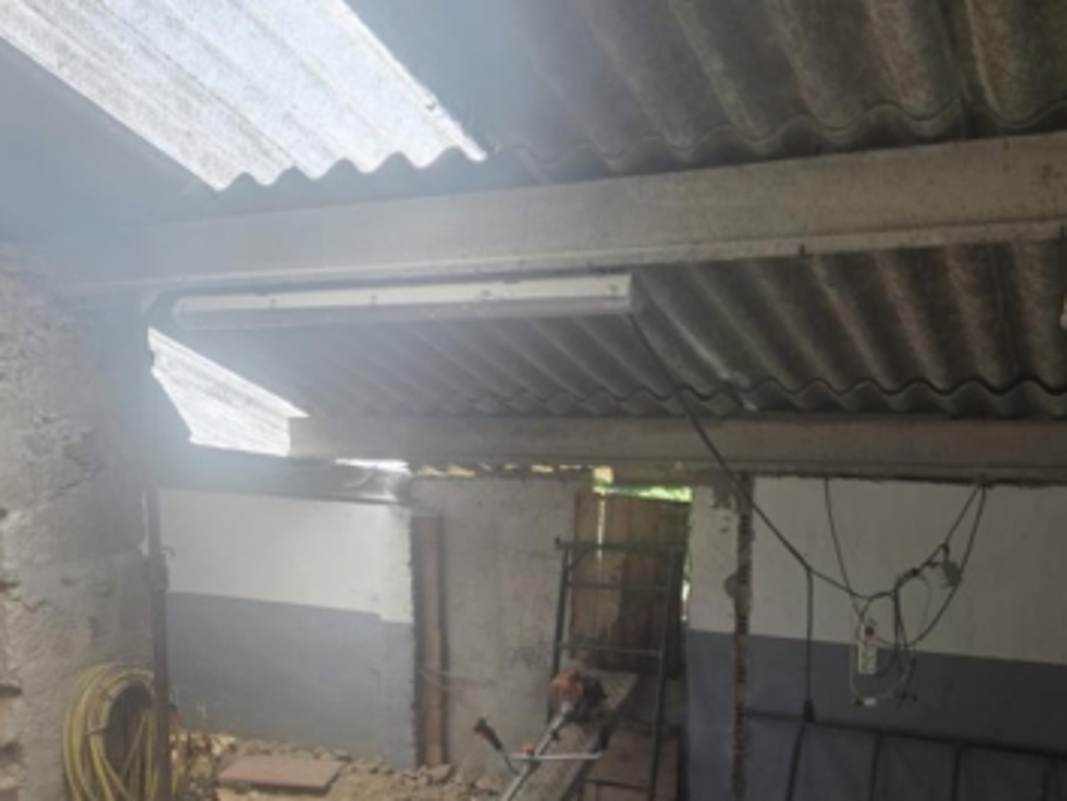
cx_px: 369
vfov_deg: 37.3
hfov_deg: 48.3
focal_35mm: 38
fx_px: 1172
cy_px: 547
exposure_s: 1/180
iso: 32
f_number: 1.7
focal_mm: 6.3
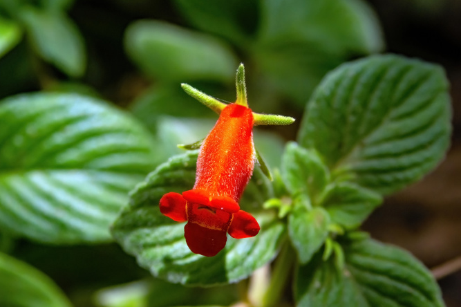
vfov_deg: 20.6
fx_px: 845
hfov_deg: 30.5
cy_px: 177
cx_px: 216
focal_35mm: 66
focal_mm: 55
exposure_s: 1/250
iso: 1600
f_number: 10
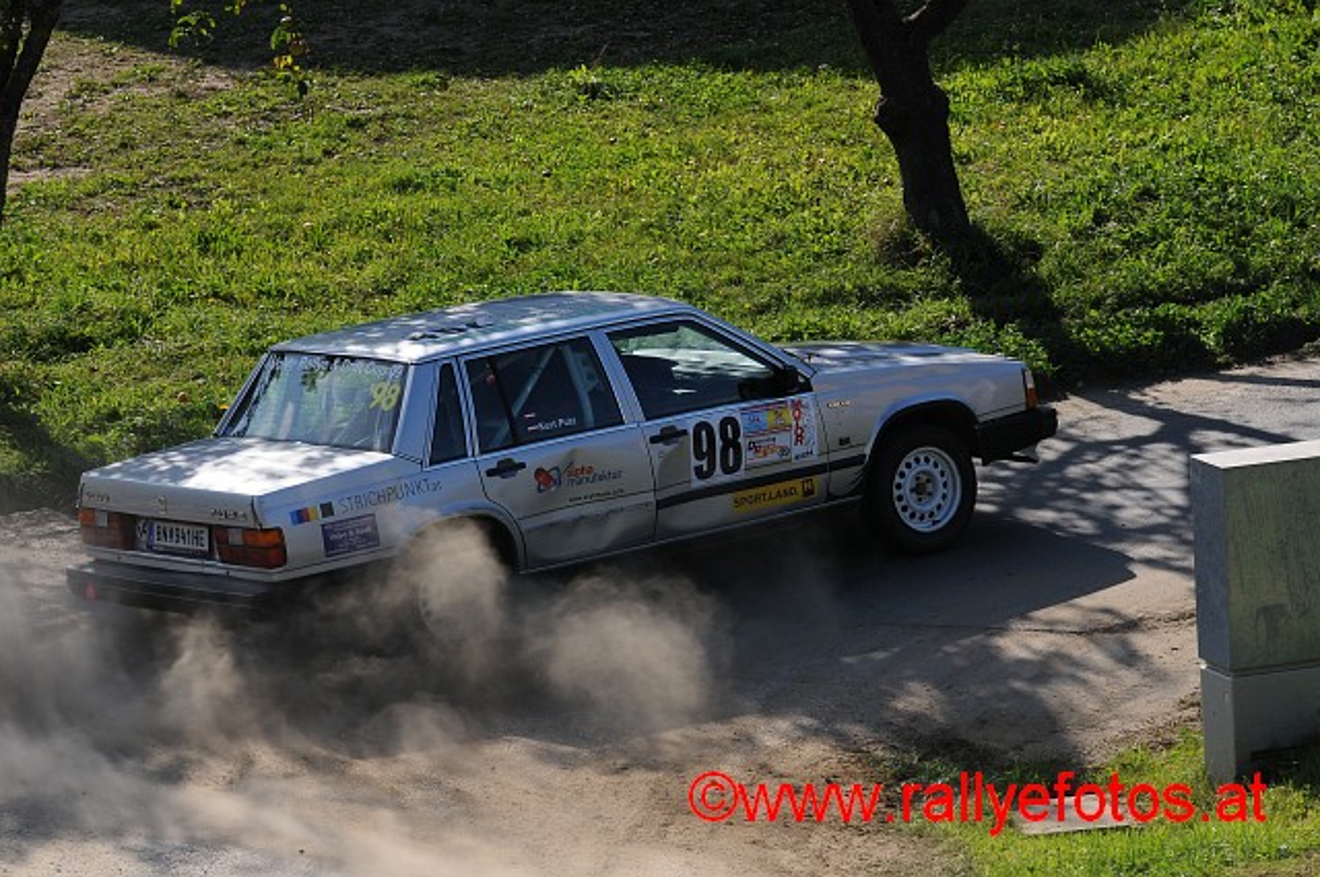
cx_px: 660
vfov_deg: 7.6
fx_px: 6592
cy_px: 438
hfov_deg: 11.4
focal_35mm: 180
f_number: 10
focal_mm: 120
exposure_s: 1/320
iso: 250
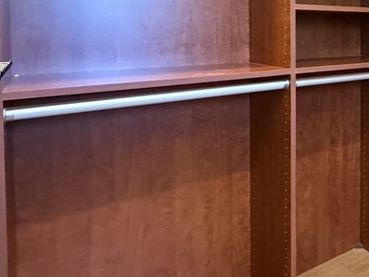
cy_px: 40
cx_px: 362
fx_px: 384
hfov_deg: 44.4
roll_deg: -0.4
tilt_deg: -1.6
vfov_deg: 37.6
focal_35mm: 36
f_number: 2.2
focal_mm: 2.22
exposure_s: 1/60
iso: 800
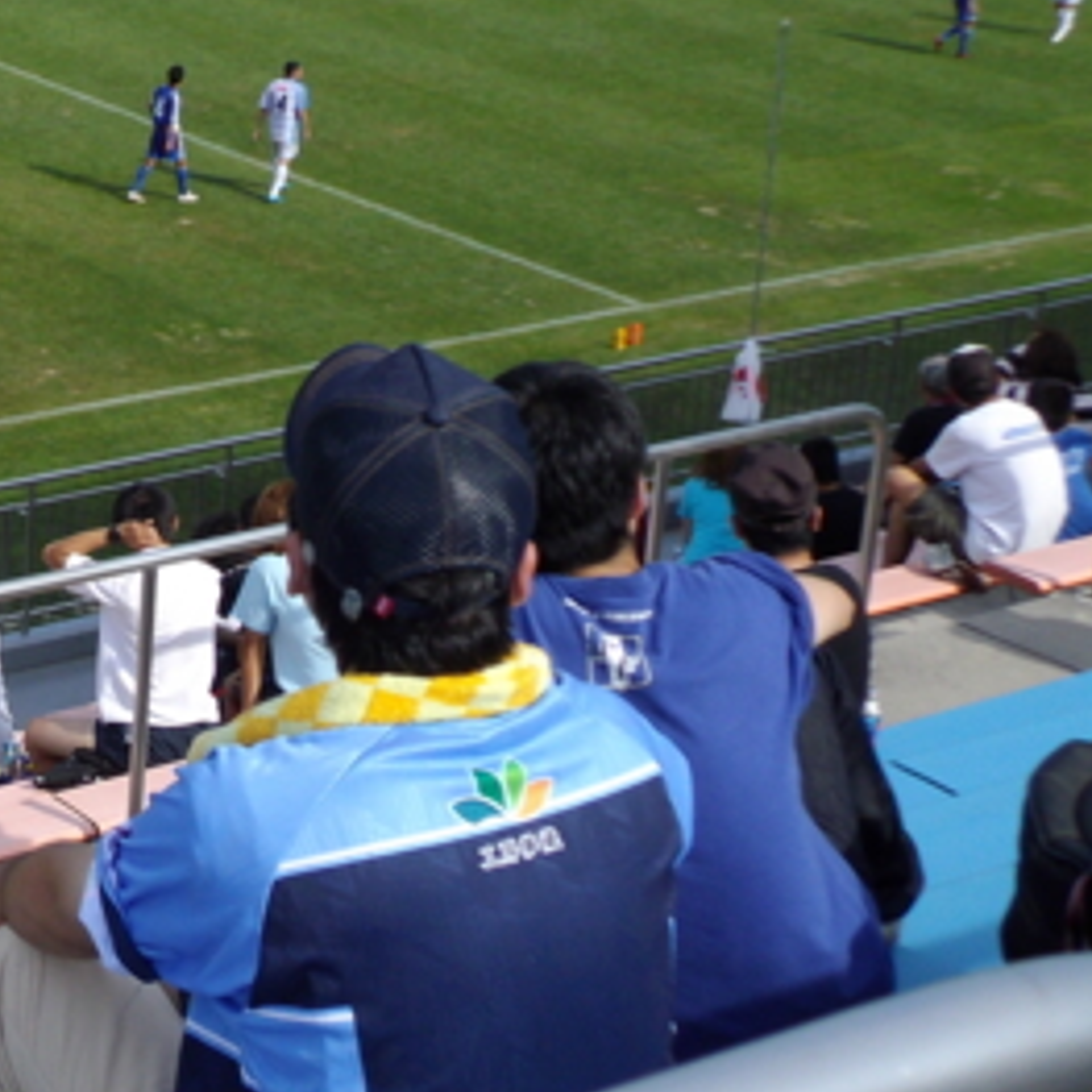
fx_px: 2962
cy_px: 444
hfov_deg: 19.8
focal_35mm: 83
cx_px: -158
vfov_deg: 20.9
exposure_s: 1/800
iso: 100
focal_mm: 6.8
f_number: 3.3
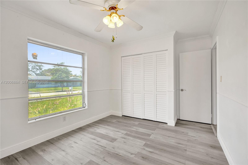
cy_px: 82
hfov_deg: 96.8
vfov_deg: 73.6
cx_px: 124
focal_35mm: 16
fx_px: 110
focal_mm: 16
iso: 400
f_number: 4
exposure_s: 1/160
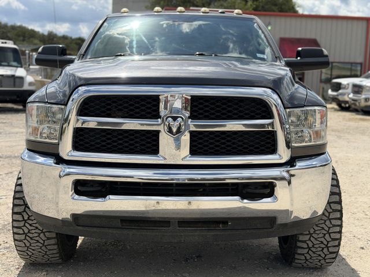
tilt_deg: -5.7
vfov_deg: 30.3
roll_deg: -2.1
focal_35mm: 48
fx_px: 513
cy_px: 138
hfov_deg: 39.7
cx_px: 185
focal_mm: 6.76
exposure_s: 1/7874
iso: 80
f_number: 1.78
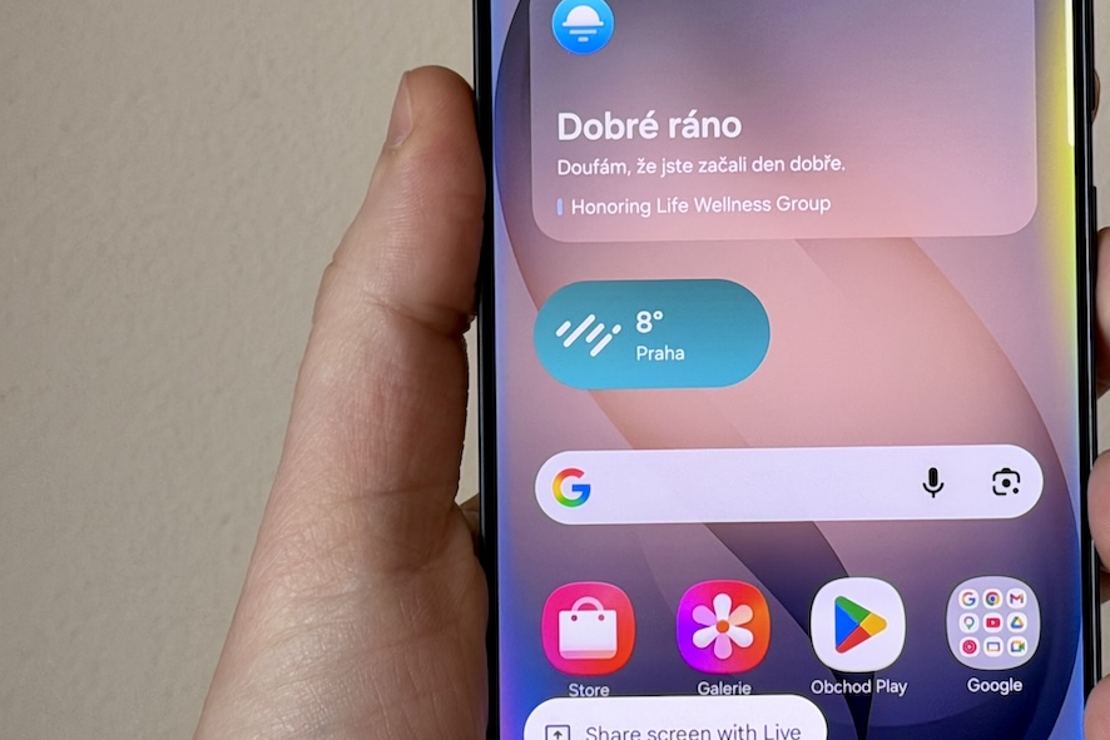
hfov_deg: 19.0
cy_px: 347
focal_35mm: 107
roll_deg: +3.4
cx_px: 796
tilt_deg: -9.8
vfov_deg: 12.8
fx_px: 3299
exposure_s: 1/60
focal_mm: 6.76
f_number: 1.78
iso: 160
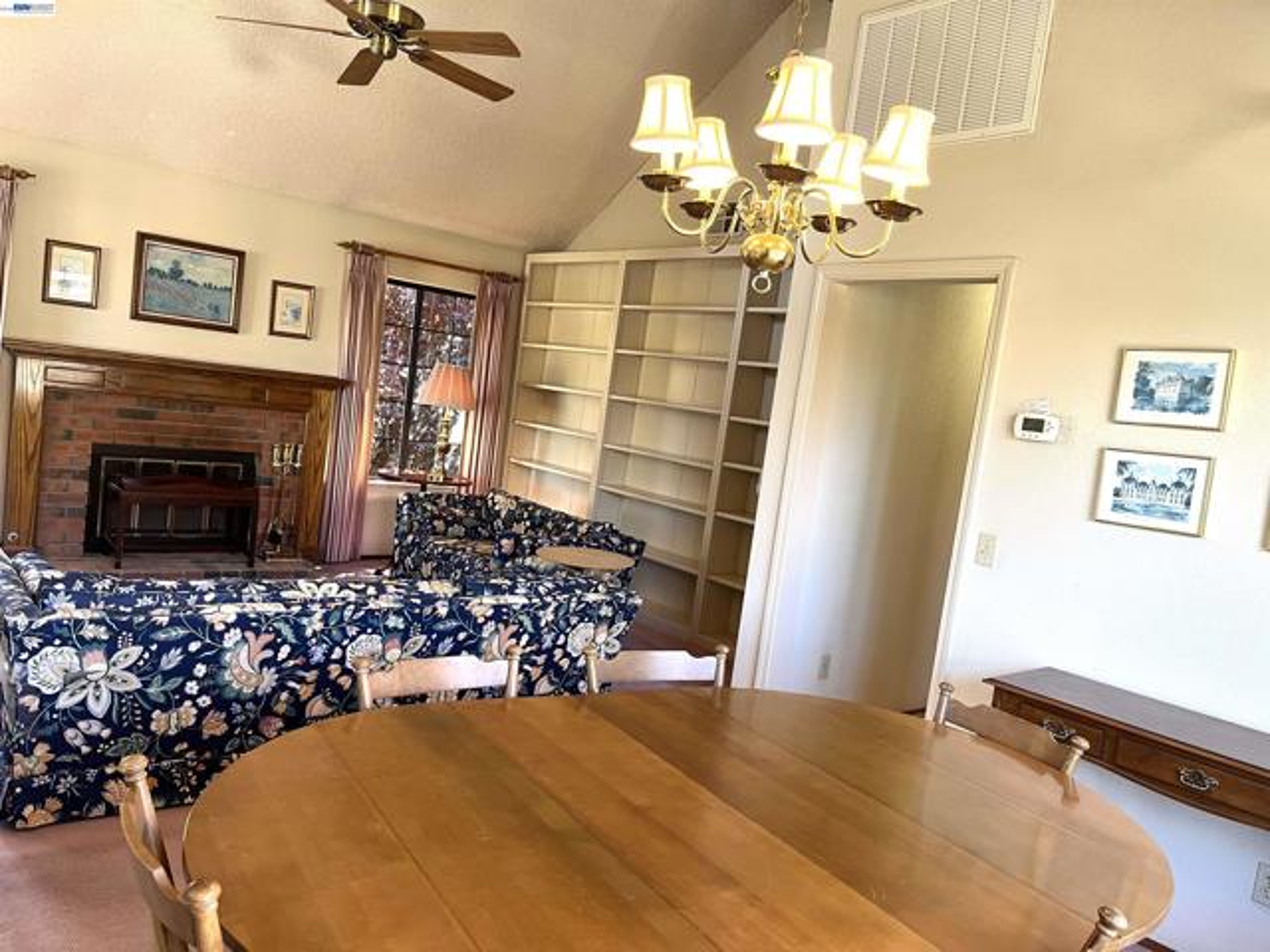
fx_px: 954
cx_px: 635
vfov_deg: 53.1
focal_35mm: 26
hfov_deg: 67.3
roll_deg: -7.4
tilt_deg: -4.6
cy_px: 476
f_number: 1.6
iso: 80
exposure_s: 1/60
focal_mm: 5.1
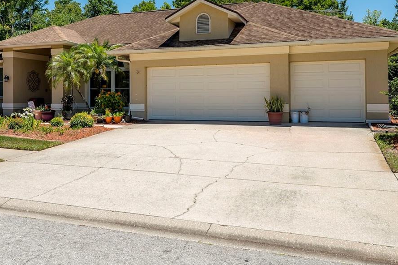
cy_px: 77
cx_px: 144
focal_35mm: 36
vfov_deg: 36.2
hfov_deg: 52.5
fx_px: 398
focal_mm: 20
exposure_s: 1/500
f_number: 8
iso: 200
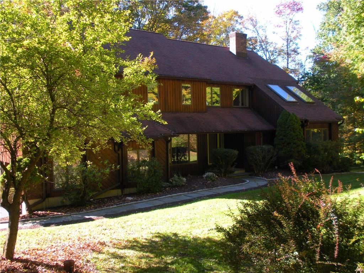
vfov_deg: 39.7
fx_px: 379
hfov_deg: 51.4
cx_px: 182
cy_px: 136
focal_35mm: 36
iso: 64
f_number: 3.5
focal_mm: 6.3
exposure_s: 1/73.5
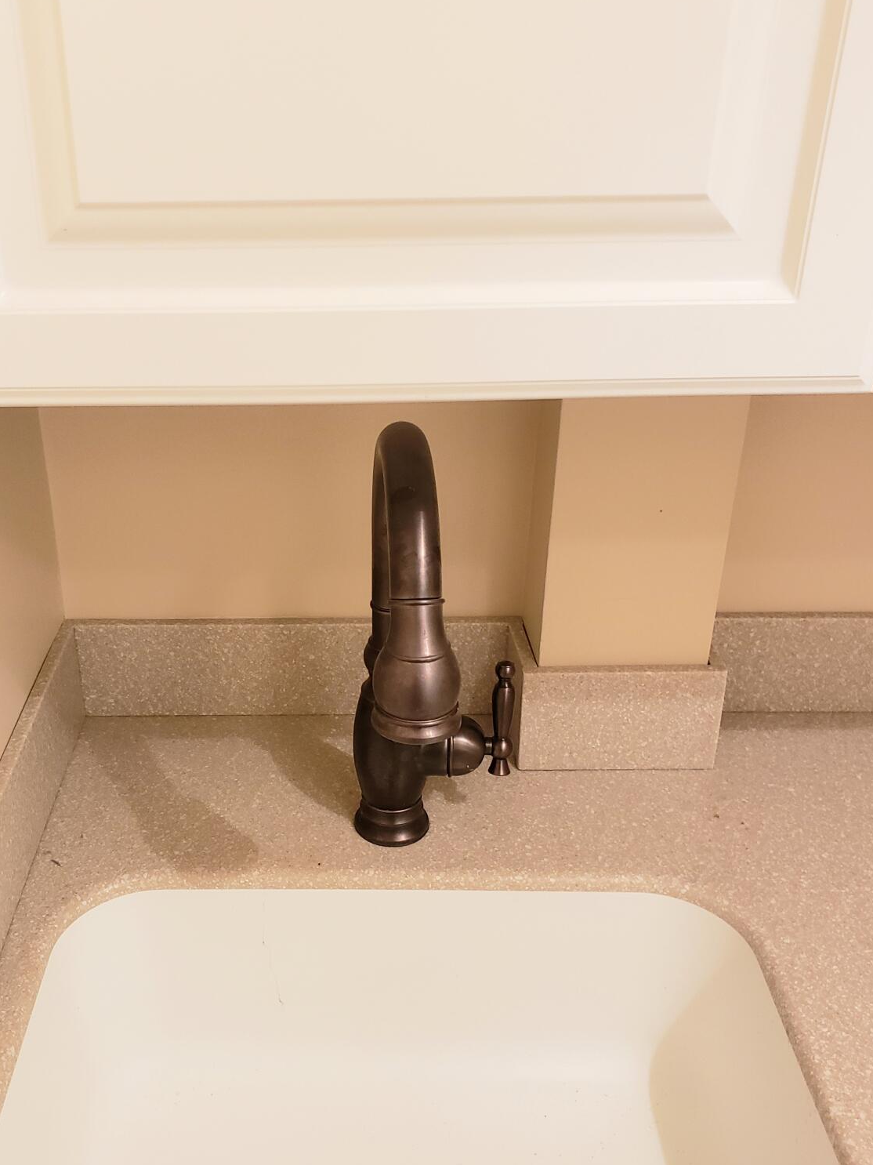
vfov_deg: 52.6
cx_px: 335
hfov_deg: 40.4
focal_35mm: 35
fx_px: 1177
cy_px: 623
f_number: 2.4
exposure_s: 1/60
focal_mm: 4.3
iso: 200
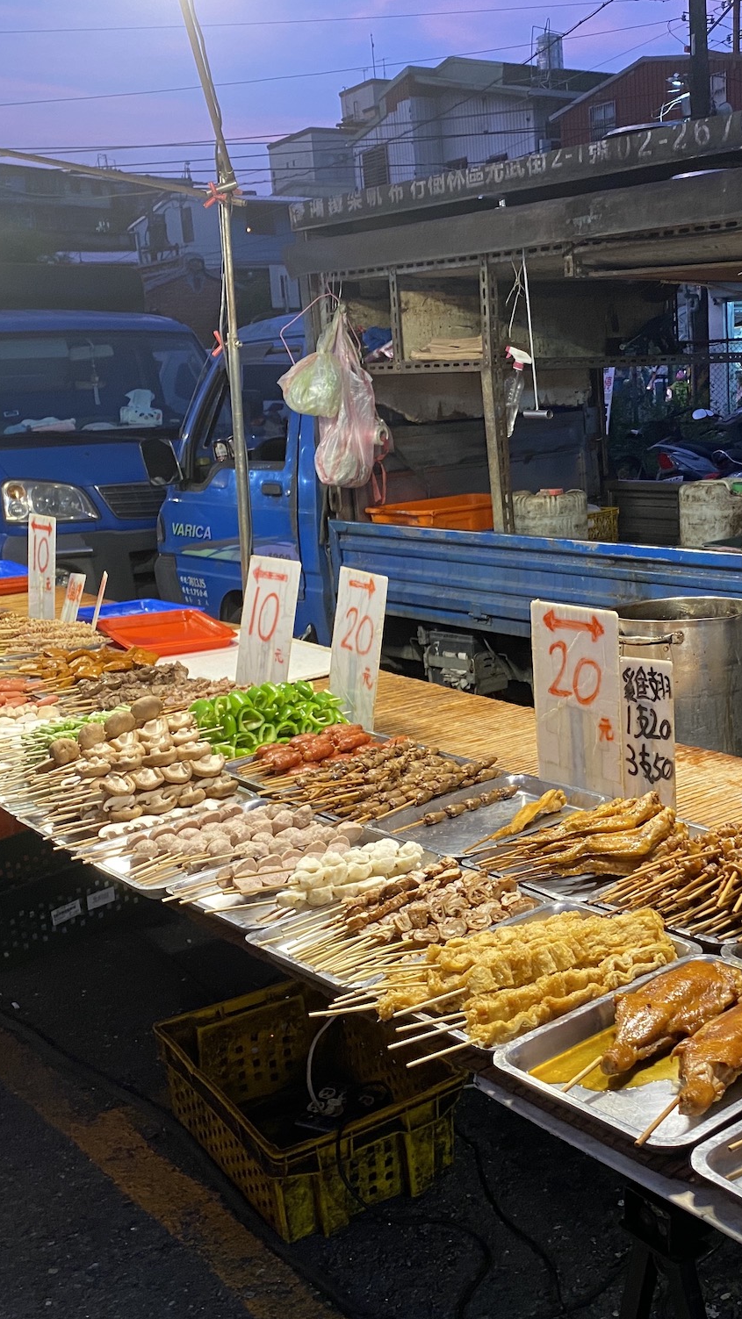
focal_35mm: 38
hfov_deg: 30.6
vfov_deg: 52.8
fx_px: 1330
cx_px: 572
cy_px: 662
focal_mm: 4.25
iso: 100
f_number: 1.8
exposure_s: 1/59
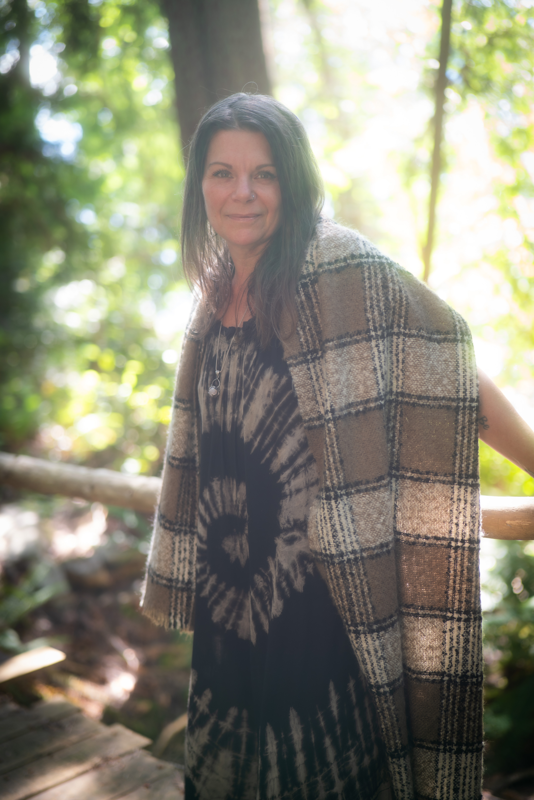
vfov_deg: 39.6
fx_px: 1112
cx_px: 267
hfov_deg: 27.0
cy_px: 400
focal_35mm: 50
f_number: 1.8
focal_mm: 50
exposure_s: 1/30
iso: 100
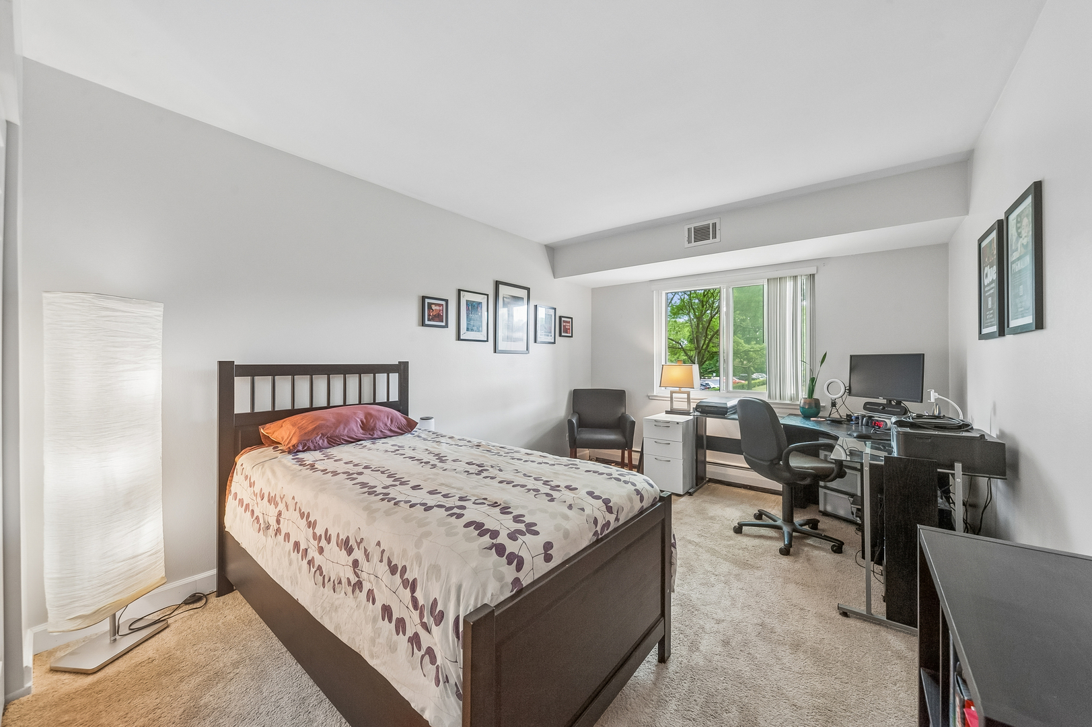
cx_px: 546
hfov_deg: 108.4
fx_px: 394
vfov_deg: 85.4
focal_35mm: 13
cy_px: 364
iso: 400
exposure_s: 1/25
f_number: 8
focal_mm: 13
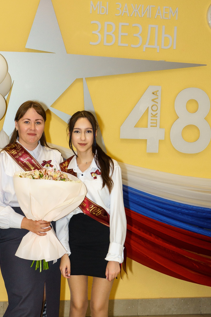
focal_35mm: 69
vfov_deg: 29.2
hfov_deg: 19.5
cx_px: 41
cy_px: 188
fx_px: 606
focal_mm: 27
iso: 400
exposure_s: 1/125
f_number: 5
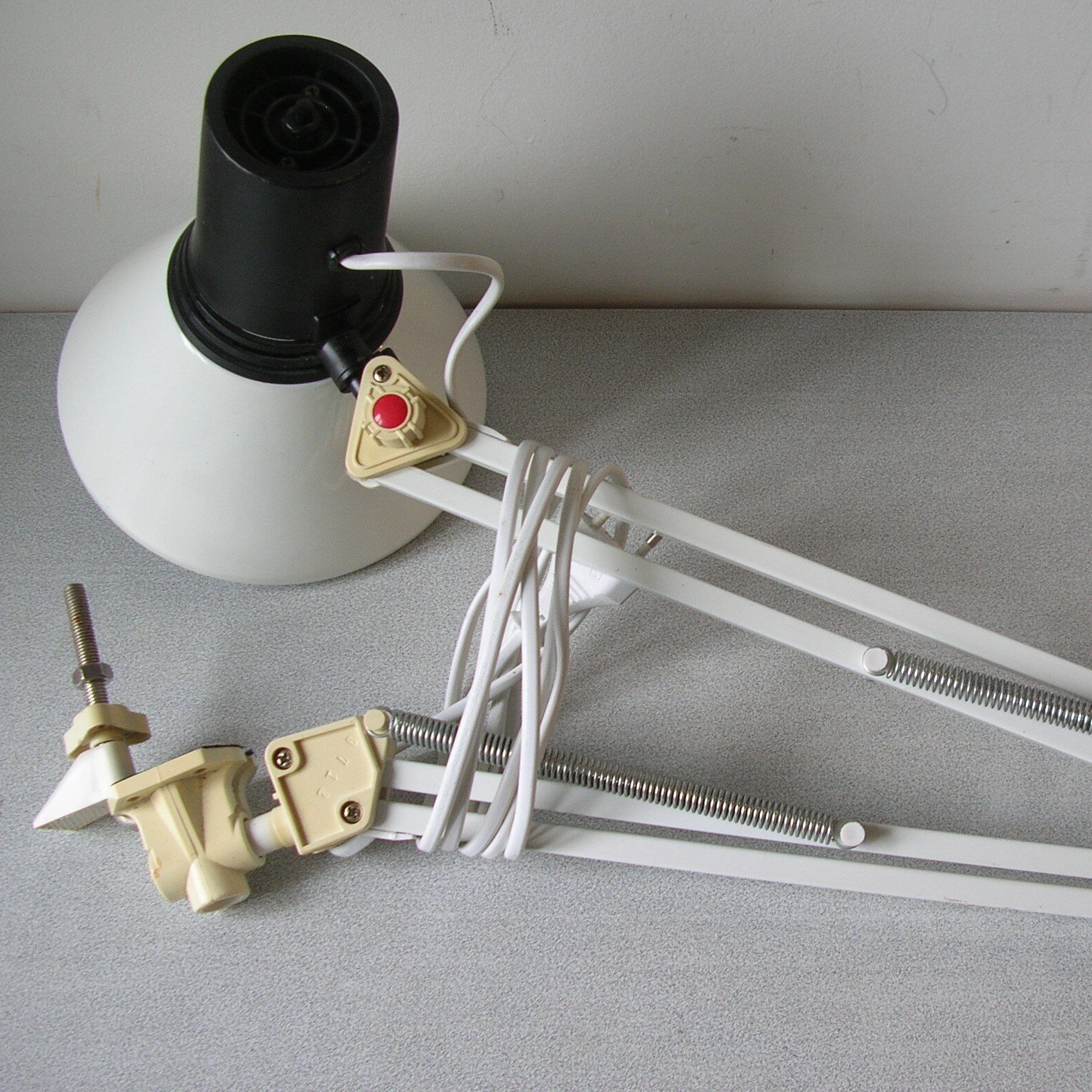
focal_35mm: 45
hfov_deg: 37.1
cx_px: 743
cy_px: 502
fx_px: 1606
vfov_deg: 37.5
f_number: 2.8
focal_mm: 5.8
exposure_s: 1/13
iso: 50
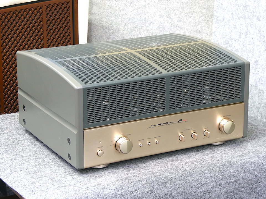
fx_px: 815
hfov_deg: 18.5
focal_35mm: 106
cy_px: 100
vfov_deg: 14.0
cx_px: 133
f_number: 5.1
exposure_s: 1/2
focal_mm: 19
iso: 100
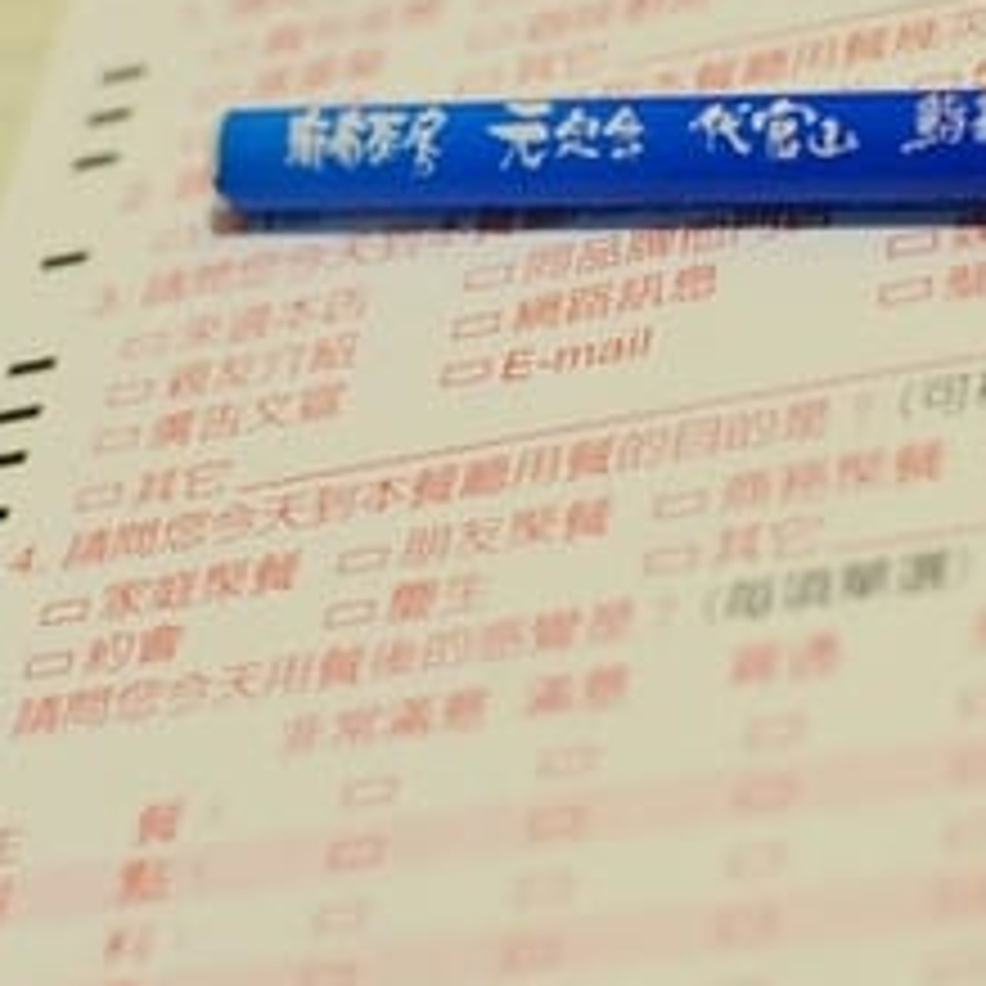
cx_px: 696
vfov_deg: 13.4
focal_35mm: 130
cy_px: 482
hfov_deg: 13.4
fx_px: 4197
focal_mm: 35
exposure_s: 1/320
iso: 1600
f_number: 3.5
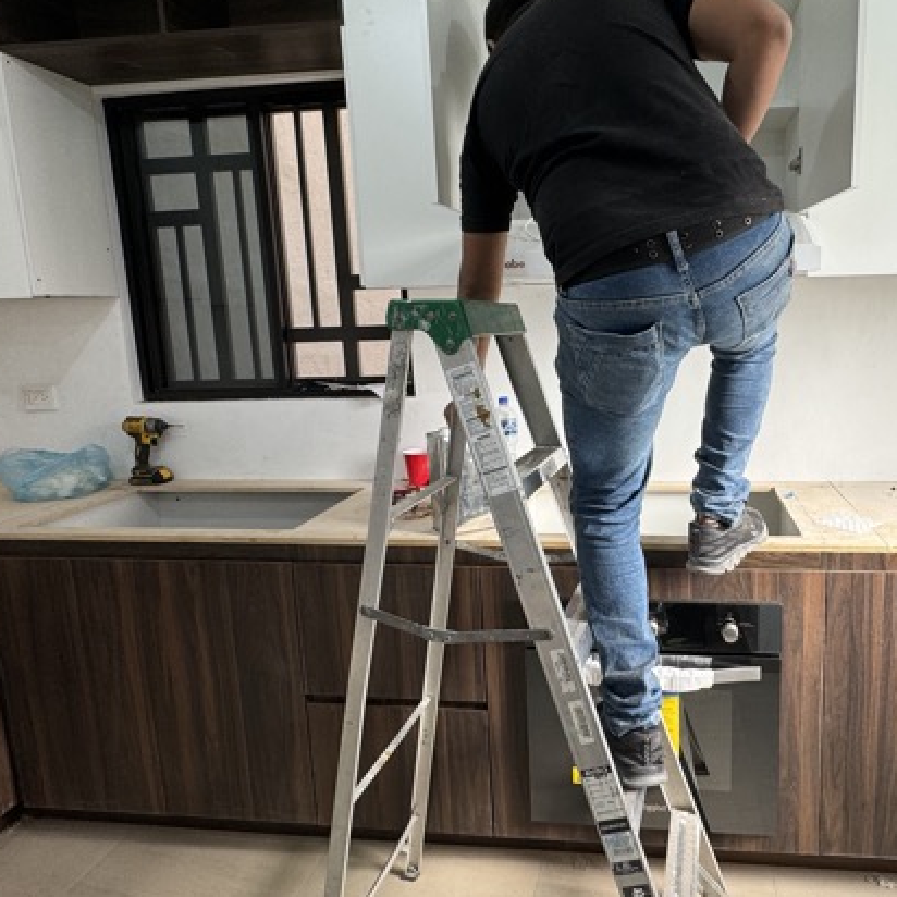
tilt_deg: -9.2
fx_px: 704
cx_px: 594
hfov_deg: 63.5
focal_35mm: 24
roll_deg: +1.3
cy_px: 429
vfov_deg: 65.0
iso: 64
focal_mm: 2.22
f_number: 2.2
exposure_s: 1/120
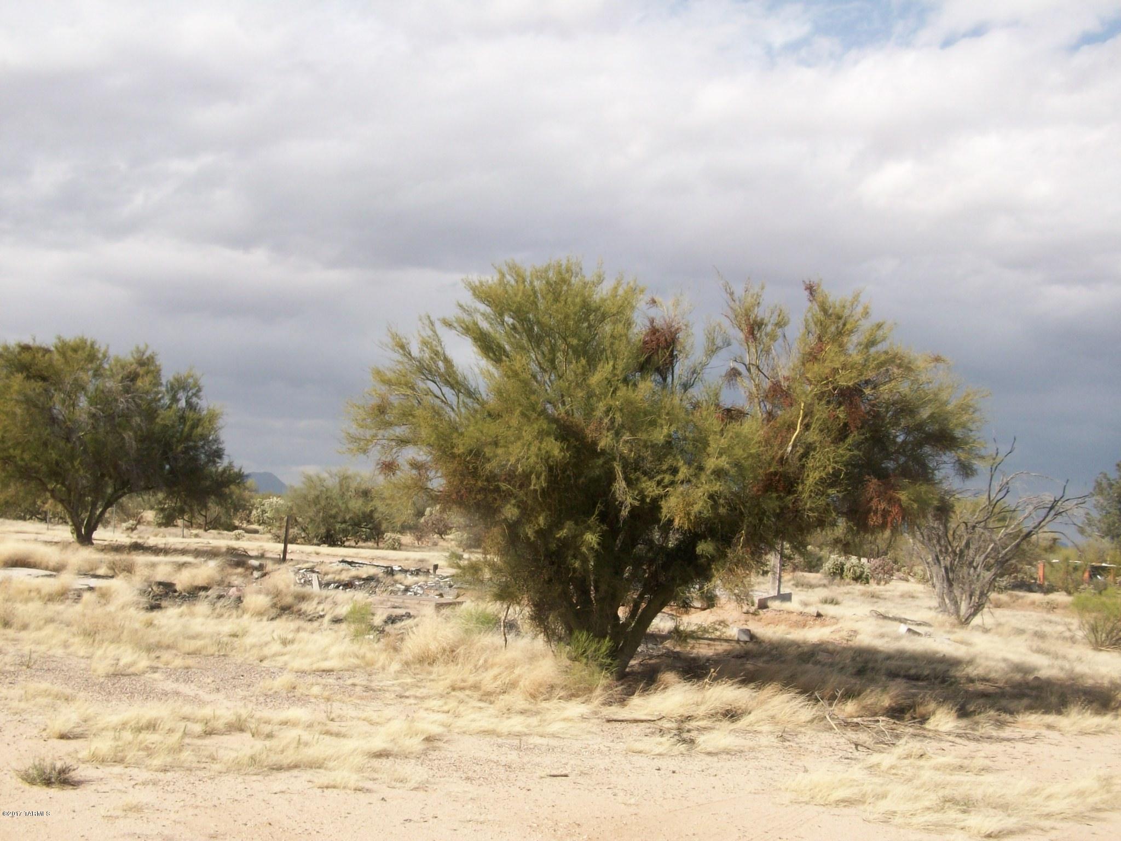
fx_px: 1101
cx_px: 560
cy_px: 420
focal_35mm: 34
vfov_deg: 41.8
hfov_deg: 54.0
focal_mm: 5.7
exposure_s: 1/356
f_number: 5.5
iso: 64
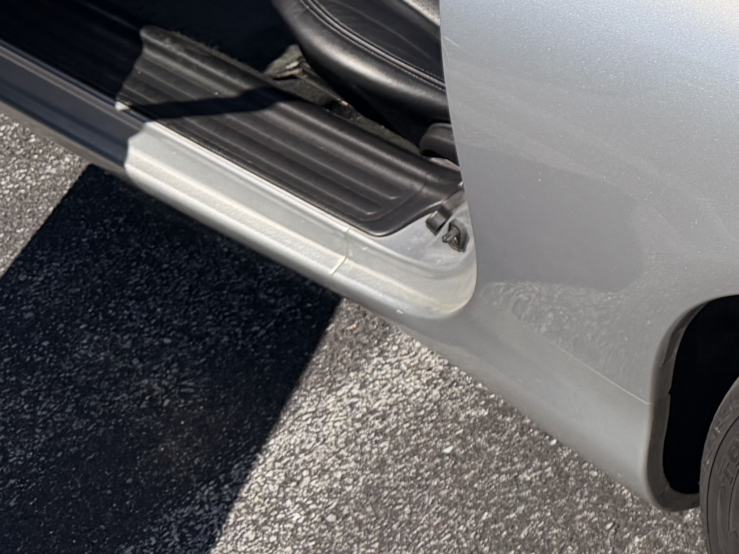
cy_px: -63
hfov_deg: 20.1
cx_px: 1055
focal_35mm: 86
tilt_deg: -30.5
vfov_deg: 16.6
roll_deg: +1.2
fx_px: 1836
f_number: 1.78
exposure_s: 1/5714
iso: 100
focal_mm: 6.76
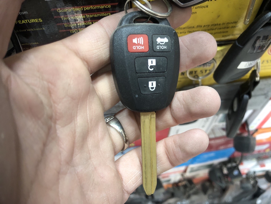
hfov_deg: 63.4
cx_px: 136
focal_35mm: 28
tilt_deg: -58.2
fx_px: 219
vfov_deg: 49.7
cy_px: 102
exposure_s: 1/24
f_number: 1.8
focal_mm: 4
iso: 40
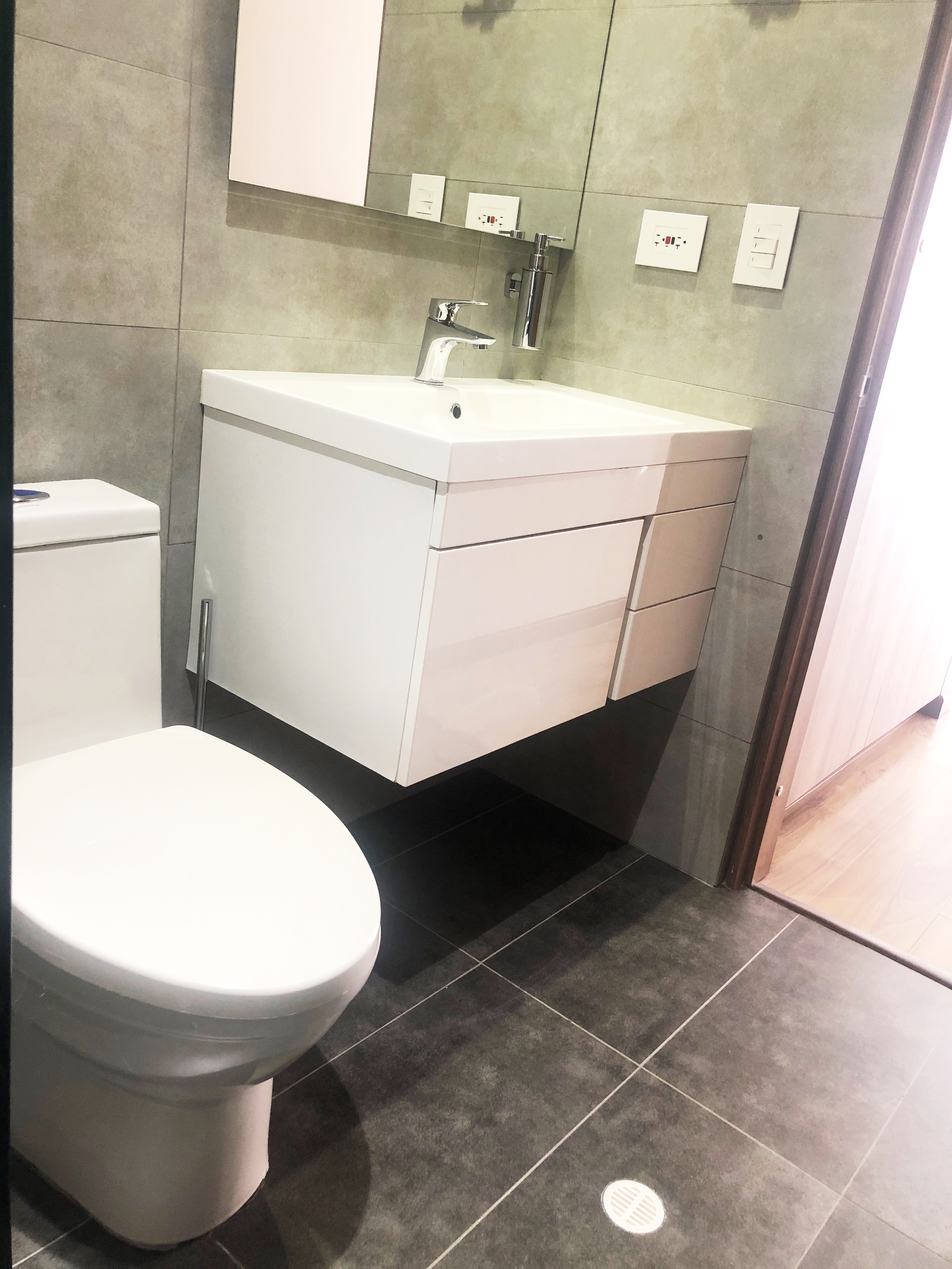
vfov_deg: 63.4
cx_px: 476
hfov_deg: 49.7
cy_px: 634
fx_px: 1027
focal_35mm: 28
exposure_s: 1/15
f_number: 1.8
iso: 50
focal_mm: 3.99
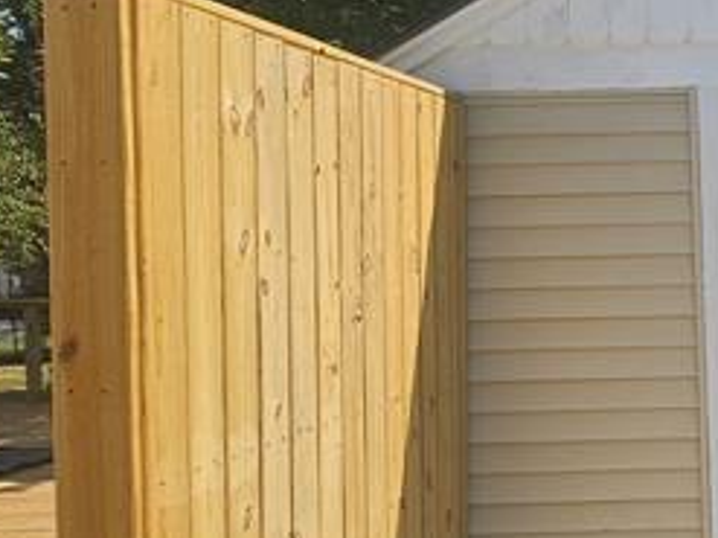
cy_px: 253
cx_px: 840
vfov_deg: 27.0
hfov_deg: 30.7
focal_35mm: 54
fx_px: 1120
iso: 50
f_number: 2.2
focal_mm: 2.2
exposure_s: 1/2650
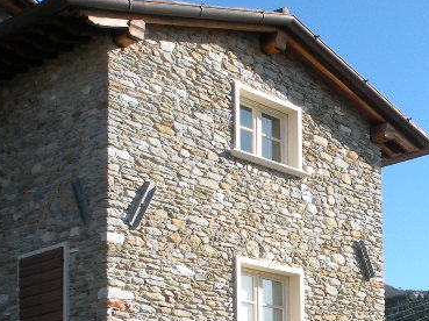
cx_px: 544
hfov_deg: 23.3
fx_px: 929
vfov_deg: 18.4
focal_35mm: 75
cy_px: 407
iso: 64
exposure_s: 1/177
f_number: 6.3
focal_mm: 4.7
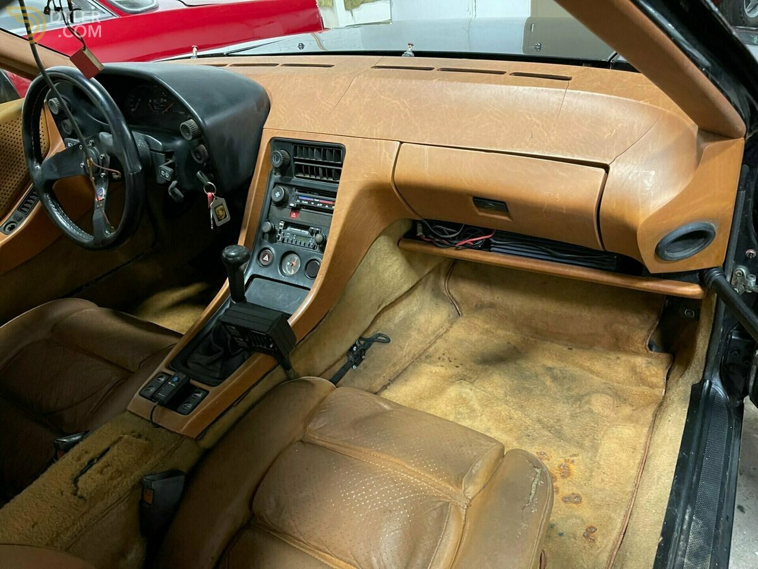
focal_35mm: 26
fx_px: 569
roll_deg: +8.8
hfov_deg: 67.3
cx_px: 379
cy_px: 284
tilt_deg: -33.6
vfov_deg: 53.1
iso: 640
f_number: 1.6
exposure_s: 1/40
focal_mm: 5.1
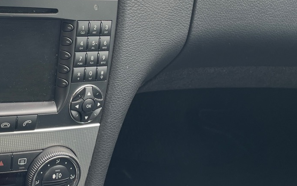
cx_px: 45
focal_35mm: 72
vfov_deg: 17.8
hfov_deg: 27.8
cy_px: 9
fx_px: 583
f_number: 1.6
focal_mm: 4.2
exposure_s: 1/148
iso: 32
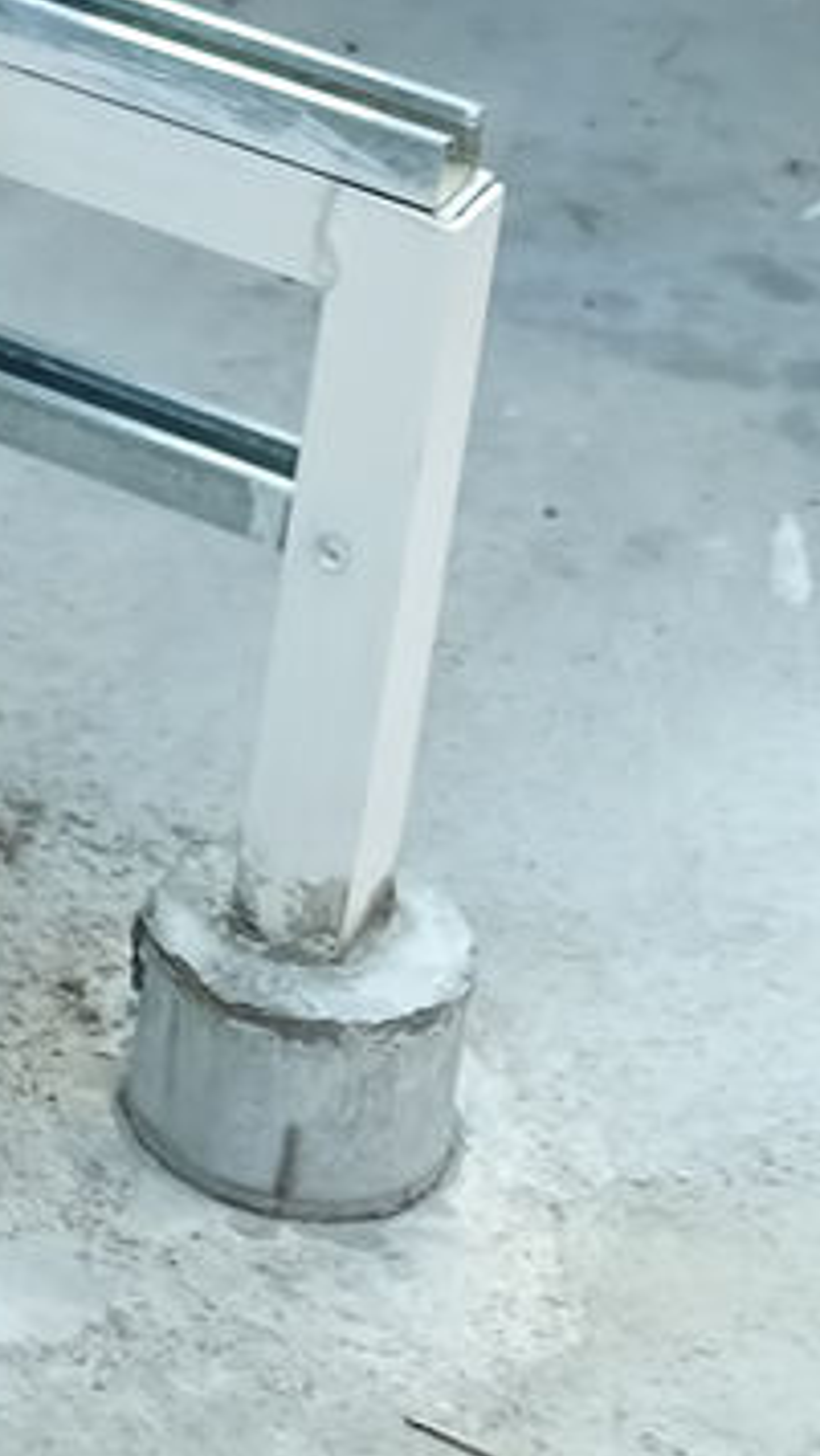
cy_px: -1138
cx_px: -1866
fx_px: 6489
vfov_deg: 11.8
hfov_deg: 6.4
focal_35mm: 168
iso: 320
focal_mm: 18
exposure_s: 1/750
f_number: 3.2
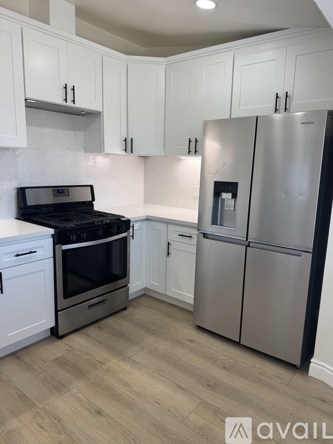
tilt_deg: -10.1
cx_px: 166
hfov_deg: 56.8
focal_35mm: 24
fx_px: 308
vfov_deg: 71.6
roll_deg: -0.2
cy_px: 222
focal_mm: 6.76
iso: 64
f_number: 1.78
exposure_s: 1/120
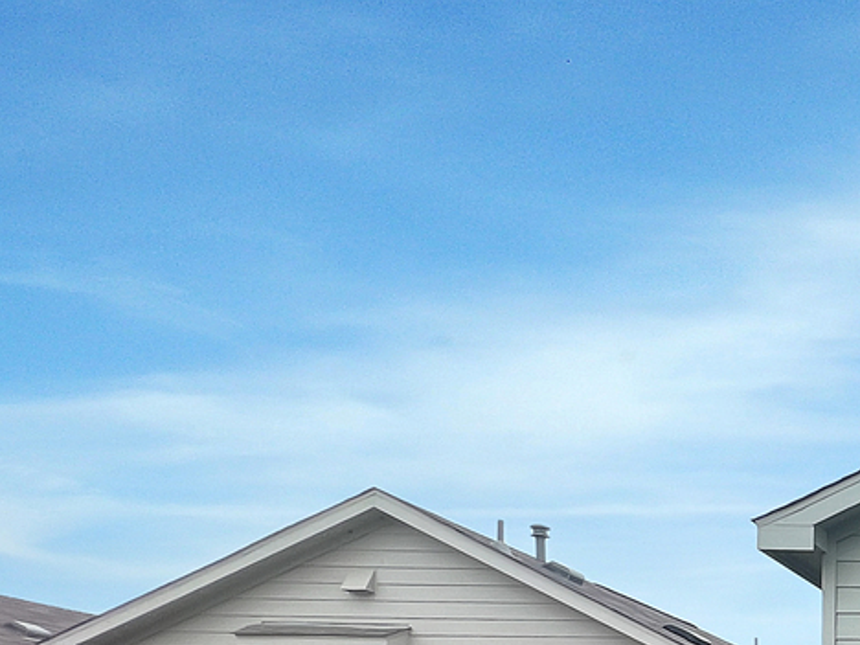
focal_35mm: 40
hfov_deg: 28.5
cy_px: 757
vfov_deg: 30.9
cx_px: 1307
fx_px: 994
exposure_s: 1/763
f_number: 1.8
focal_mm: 1.57
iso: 32
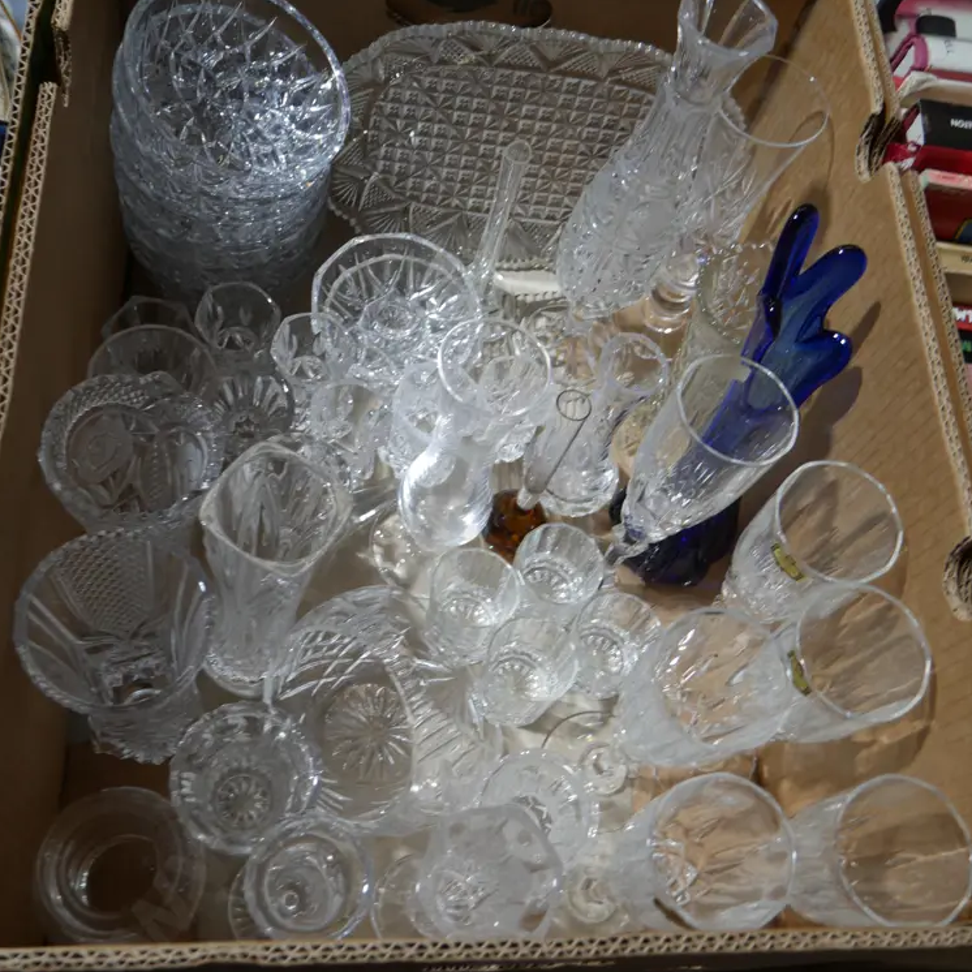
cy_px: 499
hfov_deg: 48.4
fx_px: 1080
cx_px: 474
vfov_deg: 48.4
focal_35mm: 34
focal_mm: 14
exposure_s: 1/60
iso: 200
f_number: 3.5
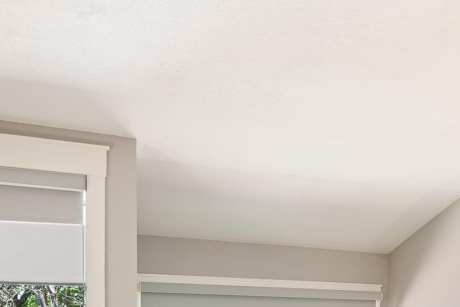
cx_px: 266
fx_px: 486
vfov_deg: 31.2
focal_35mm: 38
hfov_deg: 50.5
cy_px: 338
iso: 1250
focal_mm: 16
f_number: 4.5
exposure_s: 1/15
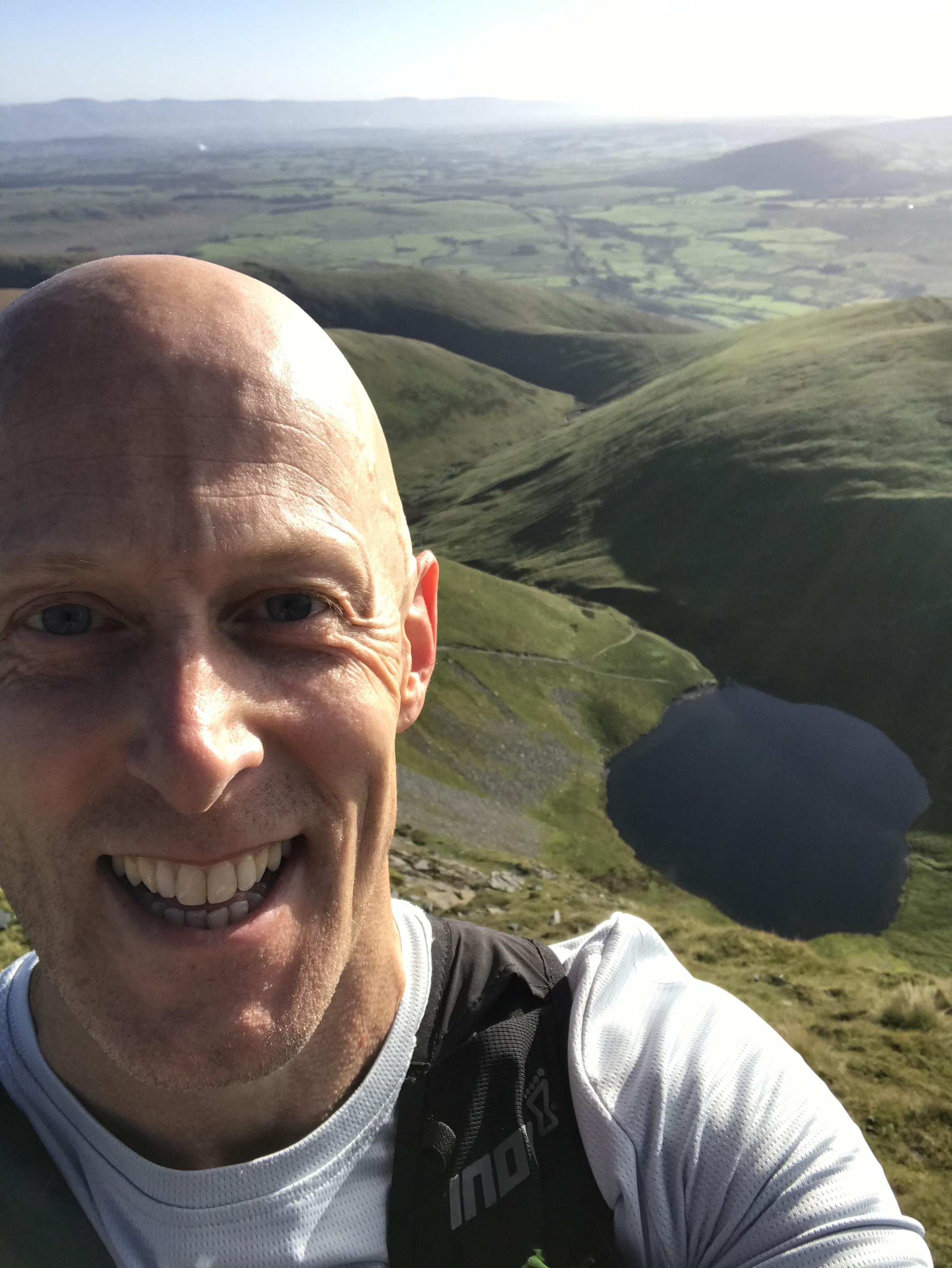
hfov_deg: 44.2
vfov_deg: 56.8
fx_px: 1172
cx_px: 476
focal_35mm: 32
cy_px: 634
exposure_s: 1/861
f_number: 2.2
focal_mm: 2.87
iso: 25
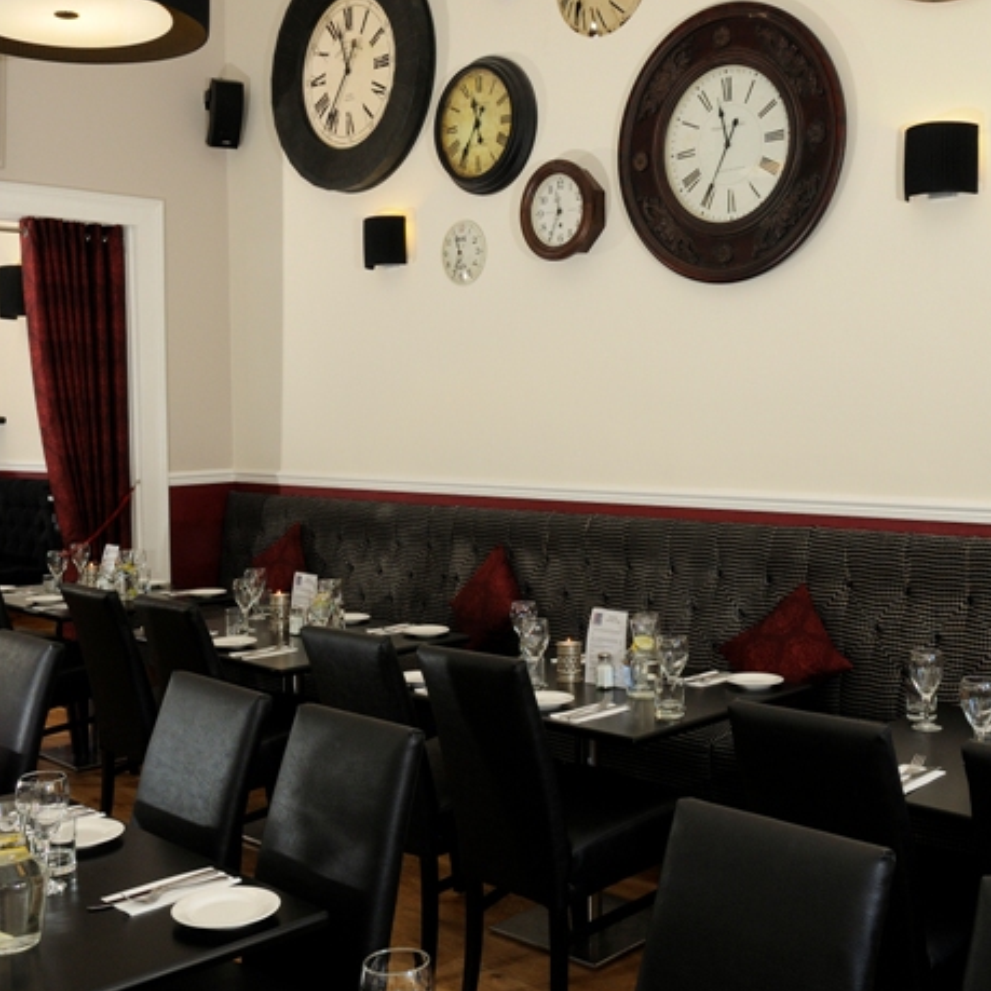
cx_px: 607
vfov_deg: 44.0
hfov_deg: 43.8
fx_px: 1222
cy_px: 431
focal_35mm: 38
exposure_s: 1/30
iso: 400
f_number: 8
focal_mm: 17
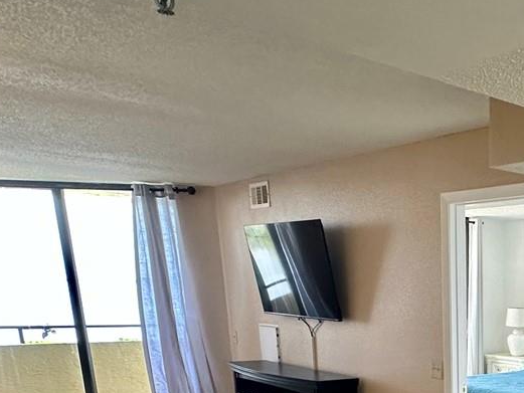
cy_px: 461
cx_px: 549
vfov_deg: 29.3
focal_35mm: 43
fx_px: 651
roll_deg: -0.9
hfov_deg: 37.9
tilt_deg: -14.6
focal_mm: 2.22
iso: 200
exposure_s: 1/120
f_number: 2.2
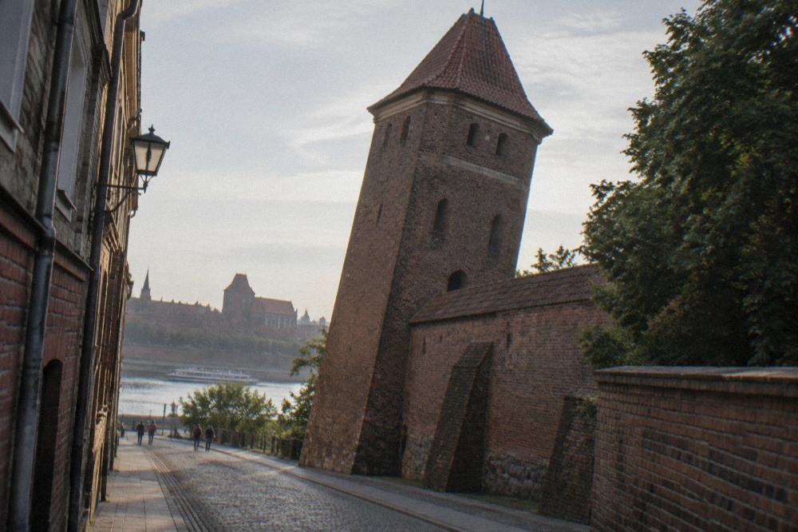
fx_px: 1551
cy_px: 266
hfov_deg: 28.9
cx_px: 399
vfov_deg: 19.4
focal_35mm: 70
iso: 200
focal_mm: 70
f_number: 7.1
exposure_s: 1/200
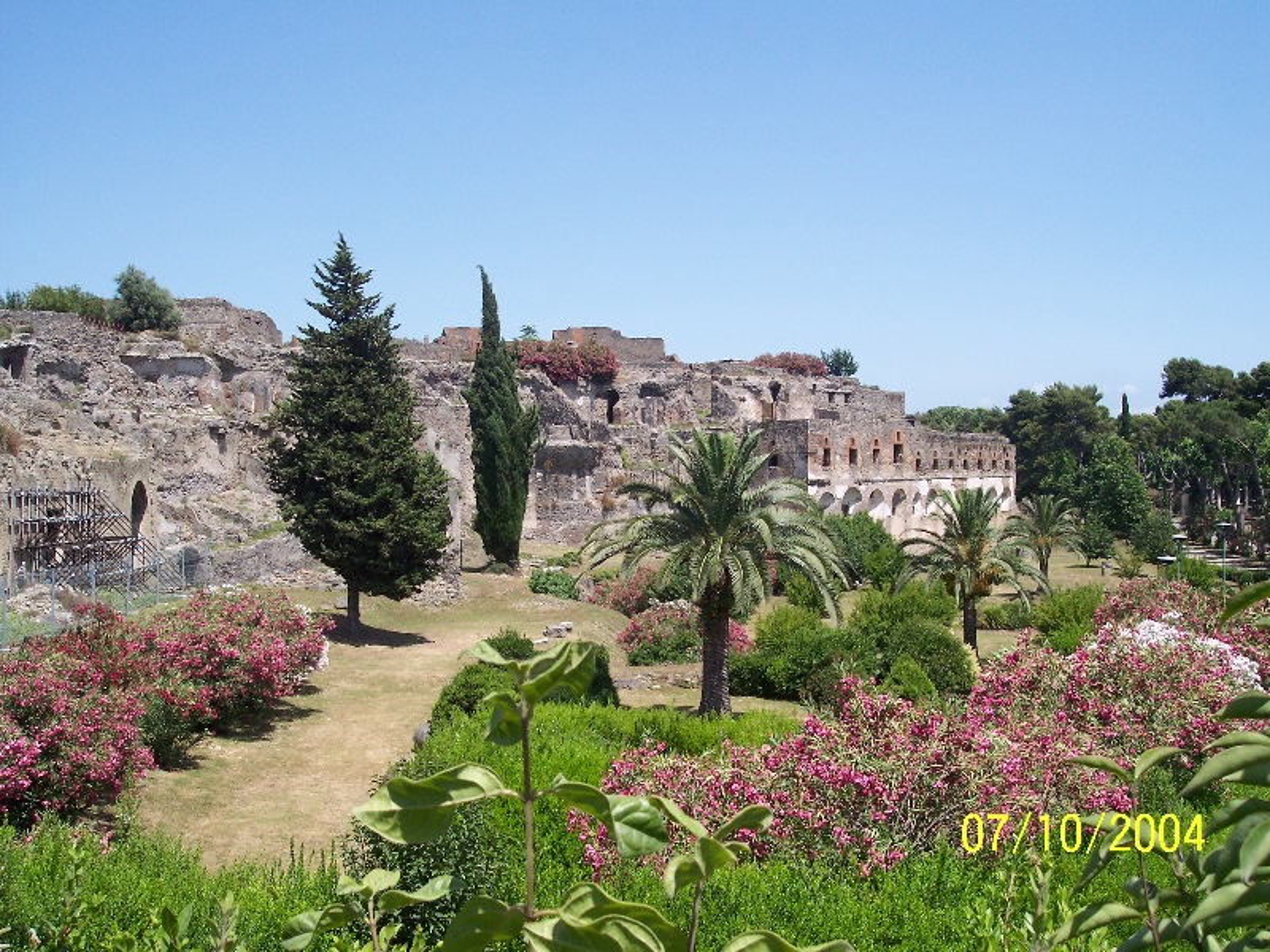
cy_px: 476
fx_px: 1394
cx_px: 635
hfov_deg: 49.0
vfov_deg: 37.7
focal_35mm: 38
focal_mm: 8
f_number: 4.8
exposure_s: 1/500
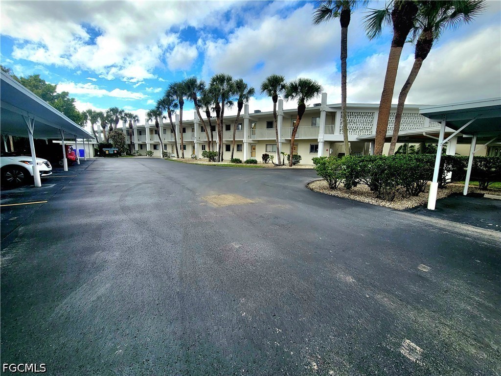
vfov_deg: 89.9
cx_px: 250
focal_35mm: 13
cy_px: 188
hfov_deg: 106.2
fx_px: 188
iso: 50
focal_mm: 2.2
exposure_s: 1/1429
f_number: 2.2
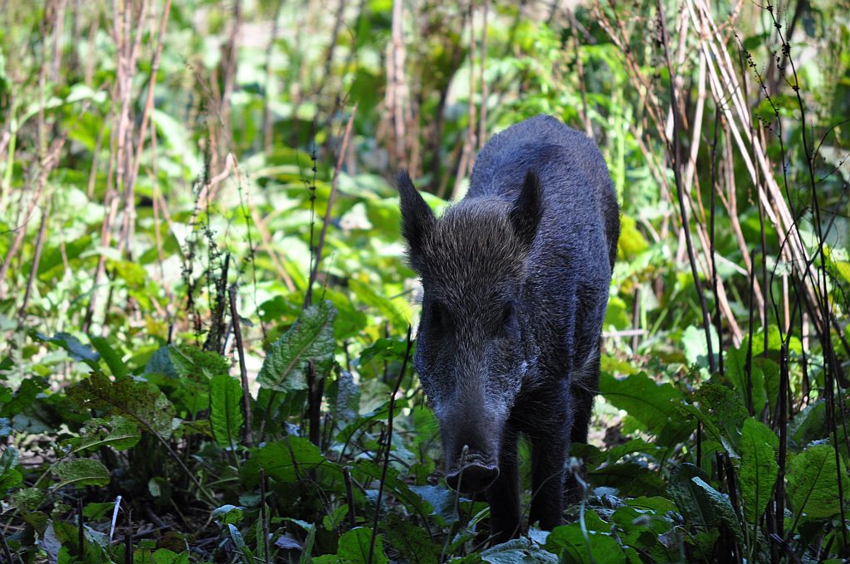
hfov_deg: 6.9
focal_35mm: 300
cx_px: 425
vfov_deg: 4.6
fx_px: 7074
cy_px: 282
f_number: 5.6
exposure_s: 1/250
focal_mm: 200
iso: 500
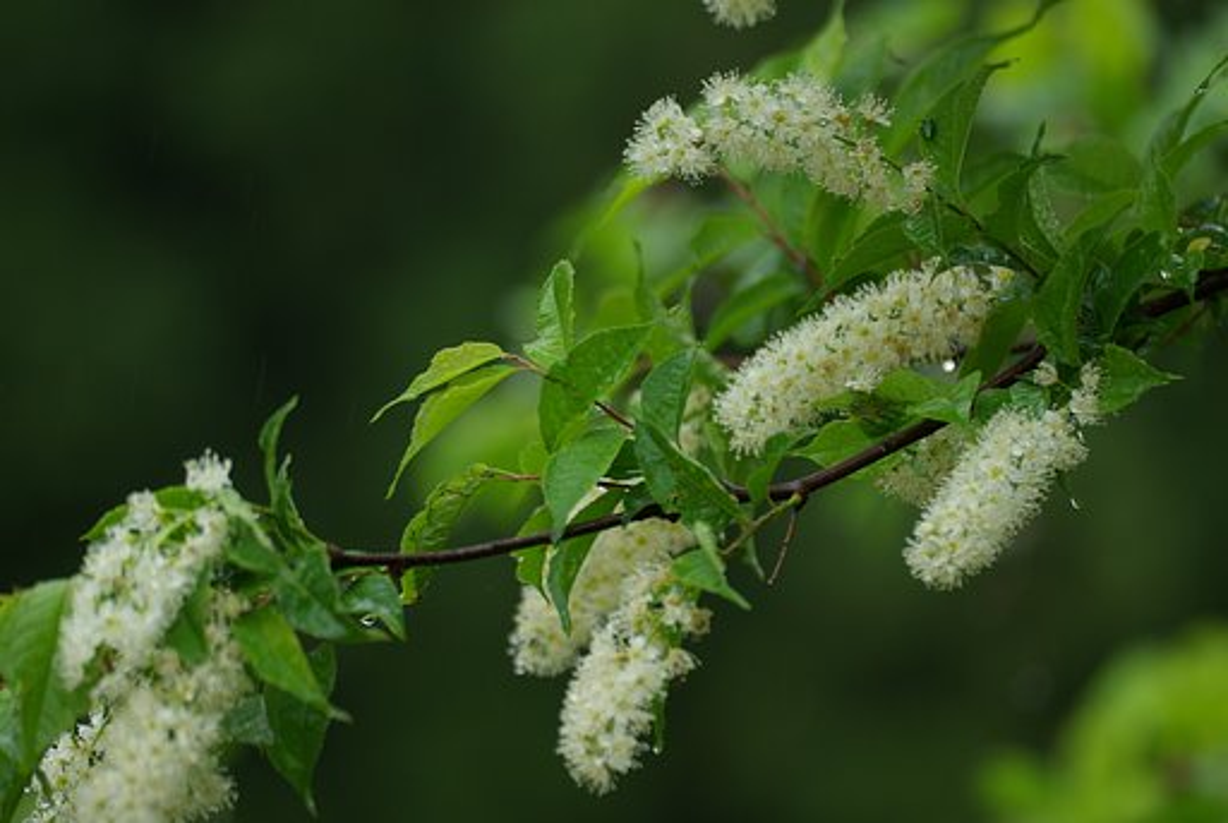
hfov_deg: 7.6
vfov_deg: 5.1
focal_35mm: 270
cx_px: 614
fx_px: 9223
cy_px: 412
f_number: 3.5
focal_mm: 180
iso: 100
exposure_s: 1/160
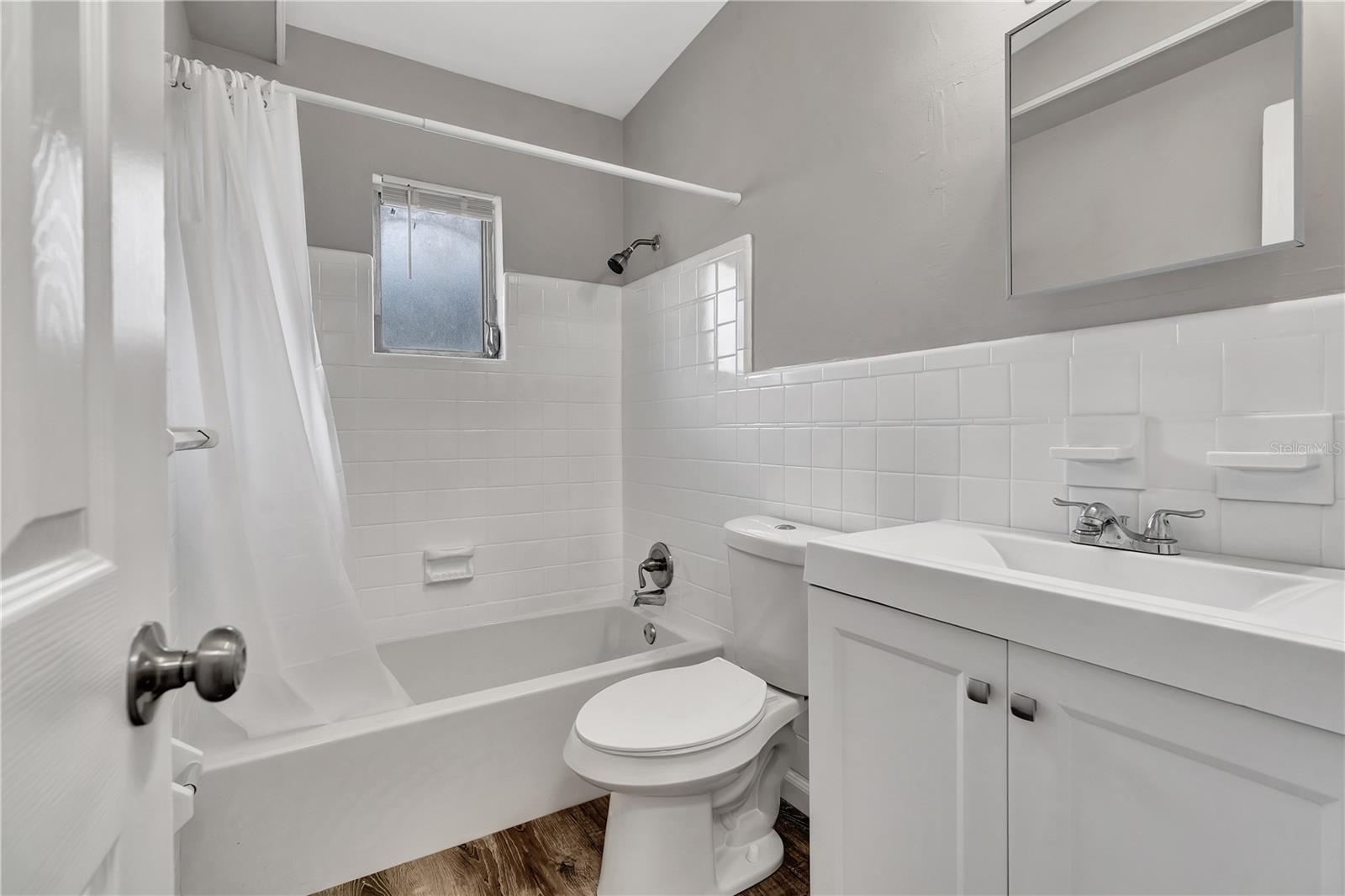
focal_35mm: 16
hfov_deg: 96.8
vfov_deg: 73.7
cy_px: 448
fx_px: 597
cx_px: 672
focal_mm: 16
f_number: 7.1
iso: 500
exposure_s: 1/30
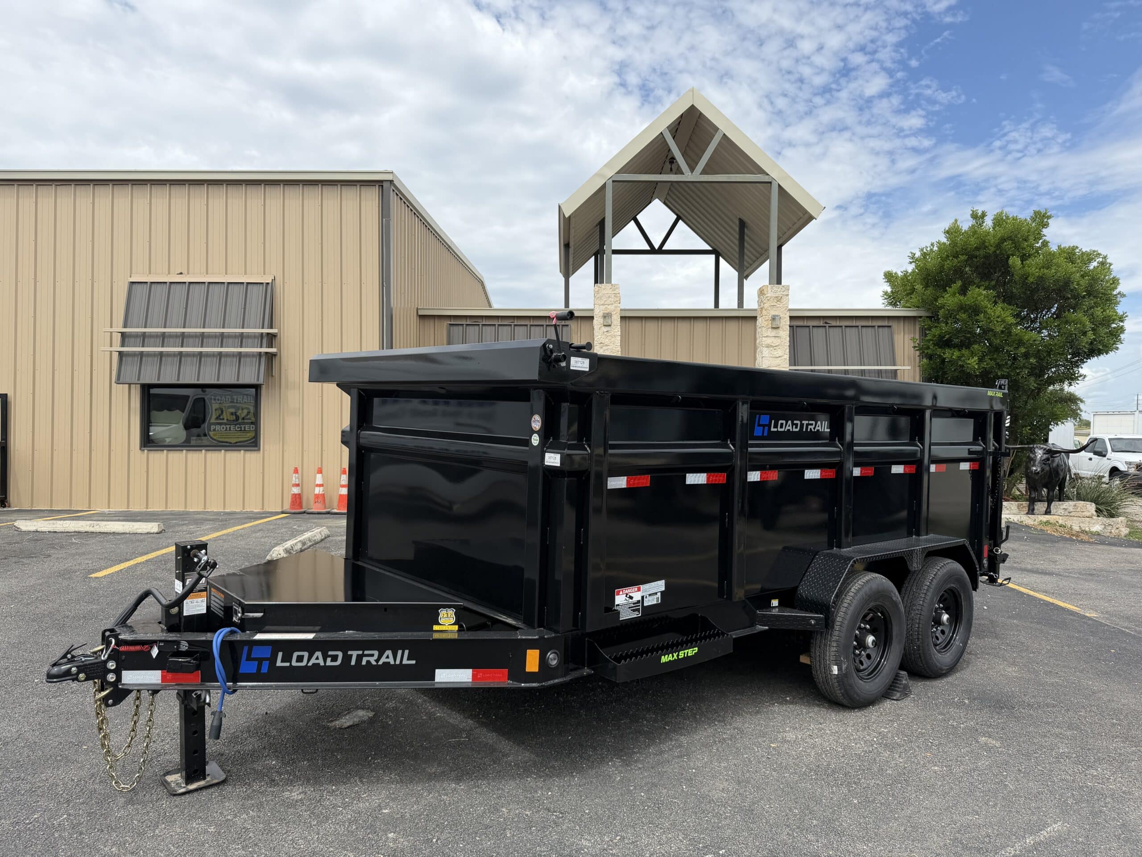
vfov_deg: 56.8
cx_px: 571
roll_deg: +0.0
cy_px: 428
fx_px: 792
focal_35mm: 24
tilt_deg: +2.1
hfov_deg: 71.6
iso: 80
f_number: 1.78
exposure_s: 1/4673
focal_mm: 6.76
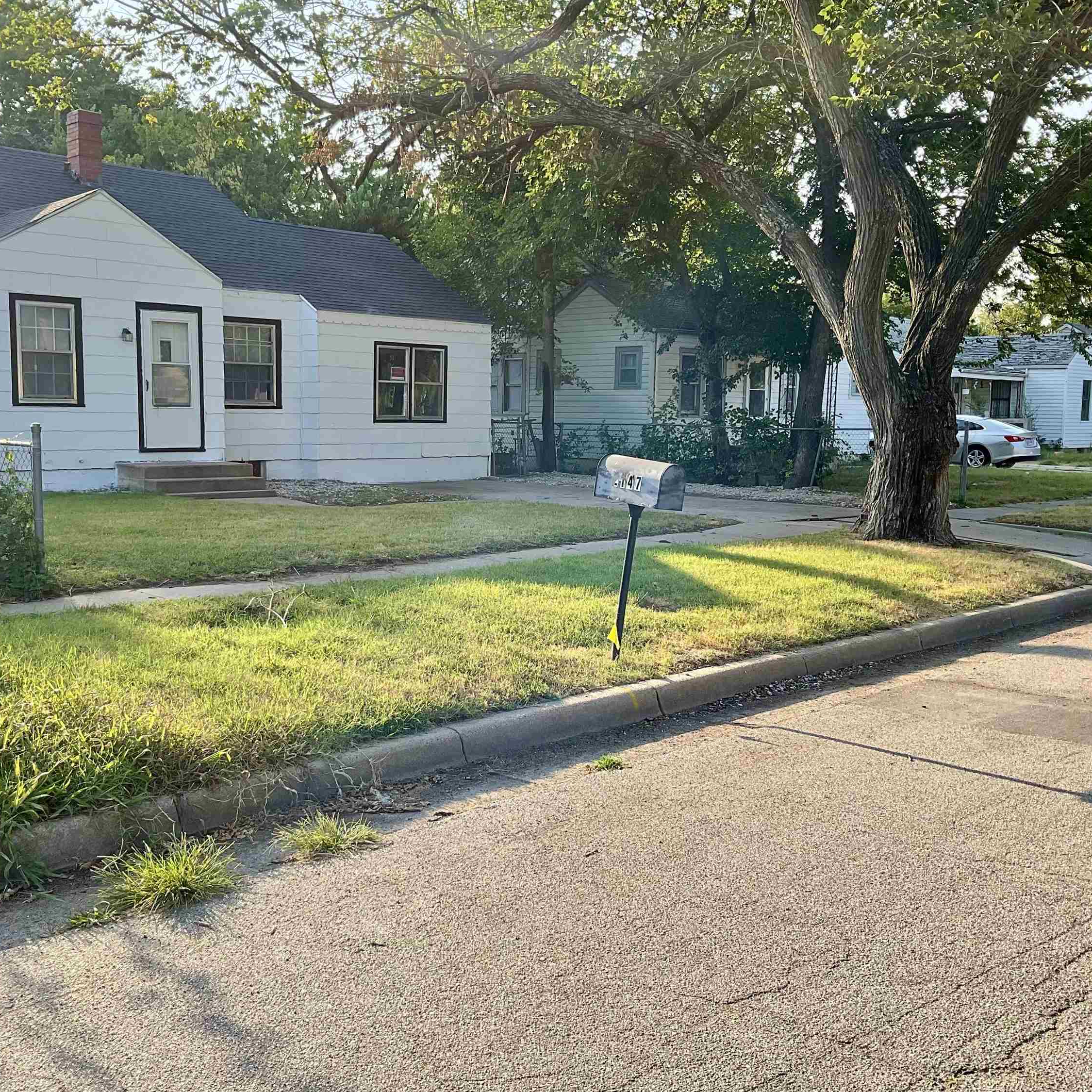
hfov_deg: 47.1
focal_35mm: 35
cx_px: 483
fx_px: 1249
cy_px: 550
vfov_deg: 47.2
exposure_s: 1/534
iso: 16
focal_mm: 3
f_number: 1.8
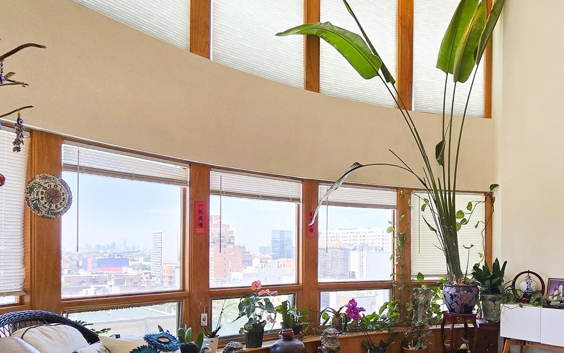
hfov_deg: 64.1
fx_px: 415
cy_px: 249
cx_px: 426
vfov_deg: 45.0
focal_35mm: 27
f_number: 2.2
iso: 64
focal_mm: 2.2
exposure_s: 1/120
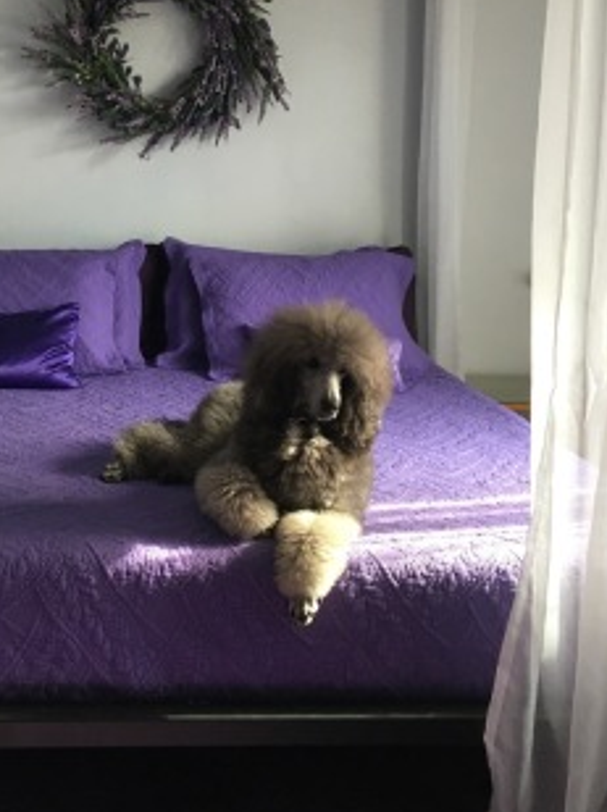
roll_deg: -1.5
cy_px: 289
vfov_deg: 40.1
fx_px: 1101
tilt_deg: -7.6
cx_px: 177
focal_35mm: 47
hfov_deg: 30.5
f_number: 2.2
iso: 80
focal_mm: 4.15
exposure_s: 1/30
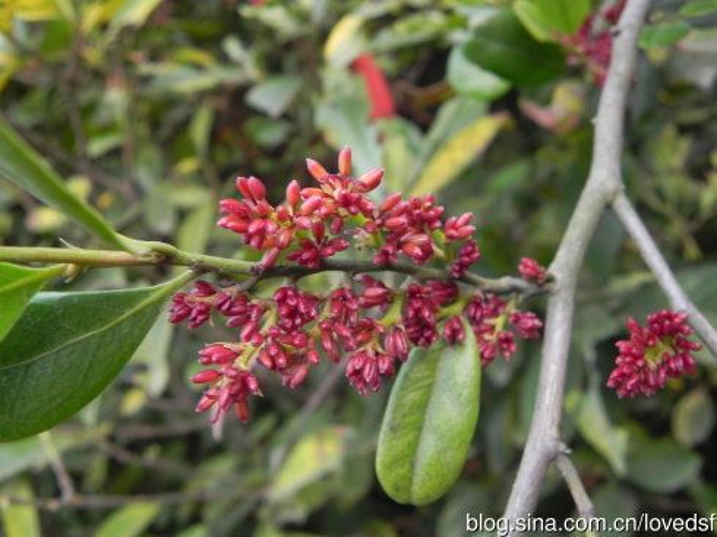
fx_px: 683
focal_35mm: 33
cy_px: 268
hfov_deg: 55.4
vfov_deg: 42.9
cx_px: 358
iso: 160
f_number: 3.2
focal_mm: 5.9
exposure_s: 1/84.1
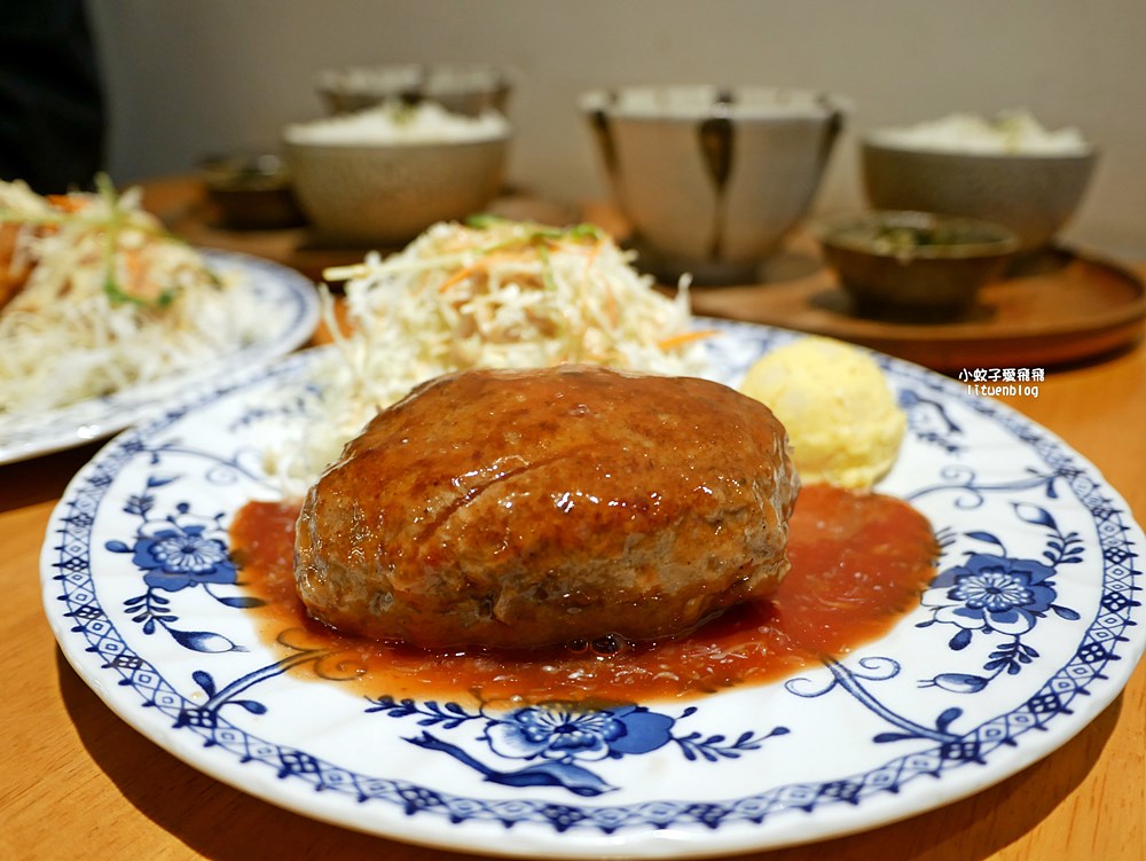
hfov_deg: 63.4
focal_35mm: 28
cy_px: 430
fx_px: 927
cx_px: 573
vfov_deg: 49.8
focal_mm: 14
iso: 400
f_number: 2.5
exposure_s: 1/60
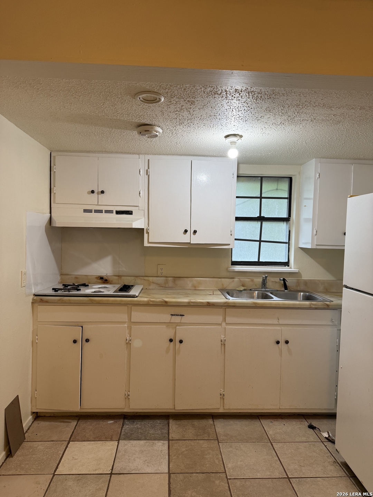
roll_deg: -1.1
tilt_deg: -2.7
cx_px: 186
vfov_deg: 71.6
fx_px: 345
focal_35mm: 24
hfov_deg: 56.8
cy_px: 248
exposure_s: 1/60
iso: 125
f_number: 1.78
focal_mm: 6.76
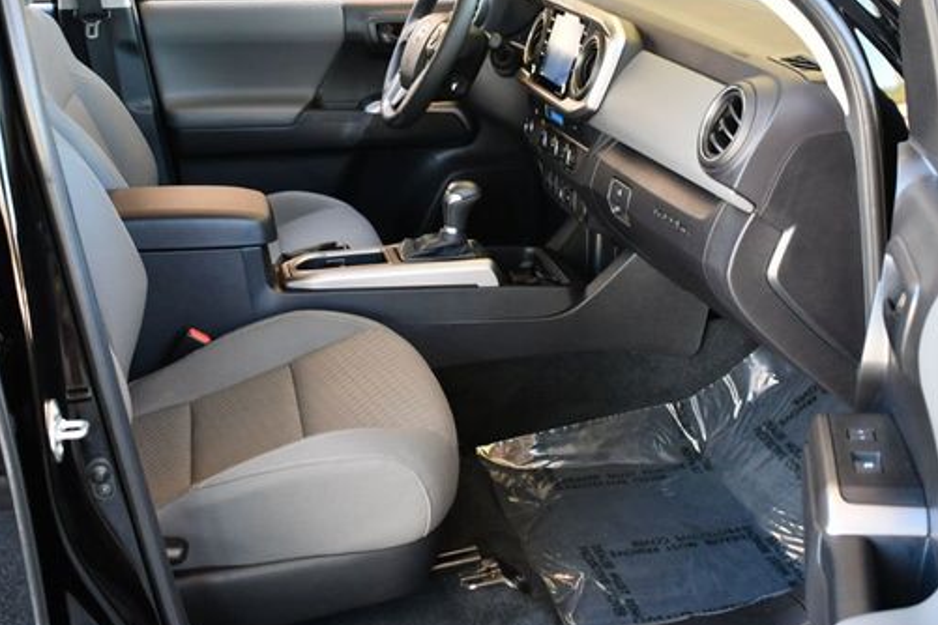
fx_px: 1198
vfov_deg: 29.2
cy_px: 244
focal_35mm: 46
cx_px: 474
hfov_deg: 42.7
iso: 800
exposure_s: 1/125
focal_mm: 18
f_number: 3.5
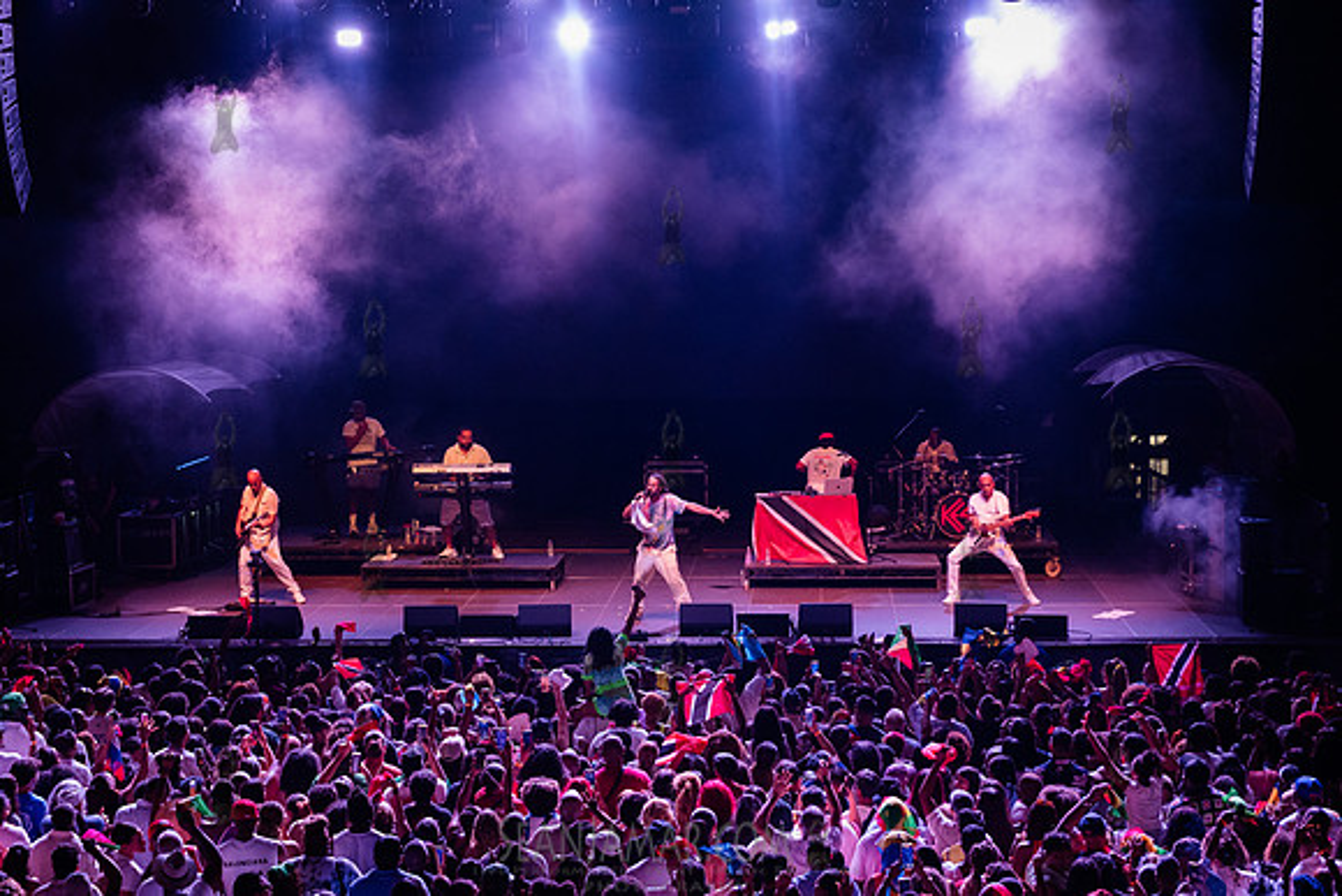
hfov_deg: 28.6
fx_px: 2632
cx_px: 671
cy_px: 448
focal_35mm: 71
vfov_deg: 19.3
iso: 4000
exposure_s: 1/500
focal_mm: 70
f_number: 4
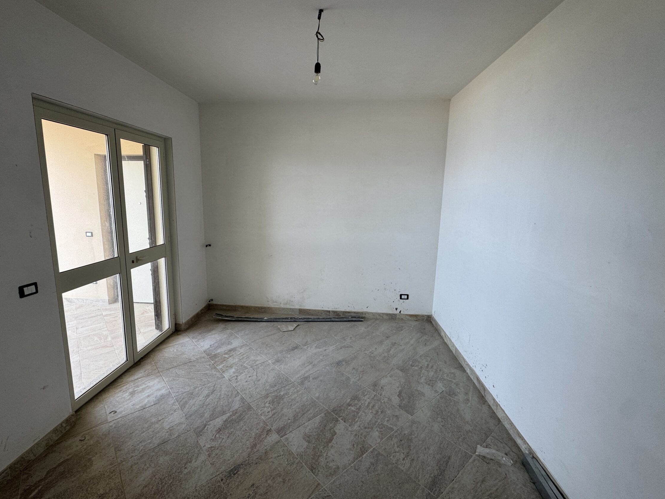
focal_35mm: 16
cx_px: 311
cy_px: 242
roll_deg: -0.2
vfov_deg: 78.1
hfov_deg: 94.4
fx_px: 307
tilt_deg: -8.8
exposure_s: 1/99
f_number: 2.2
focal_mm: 2.22
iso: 64
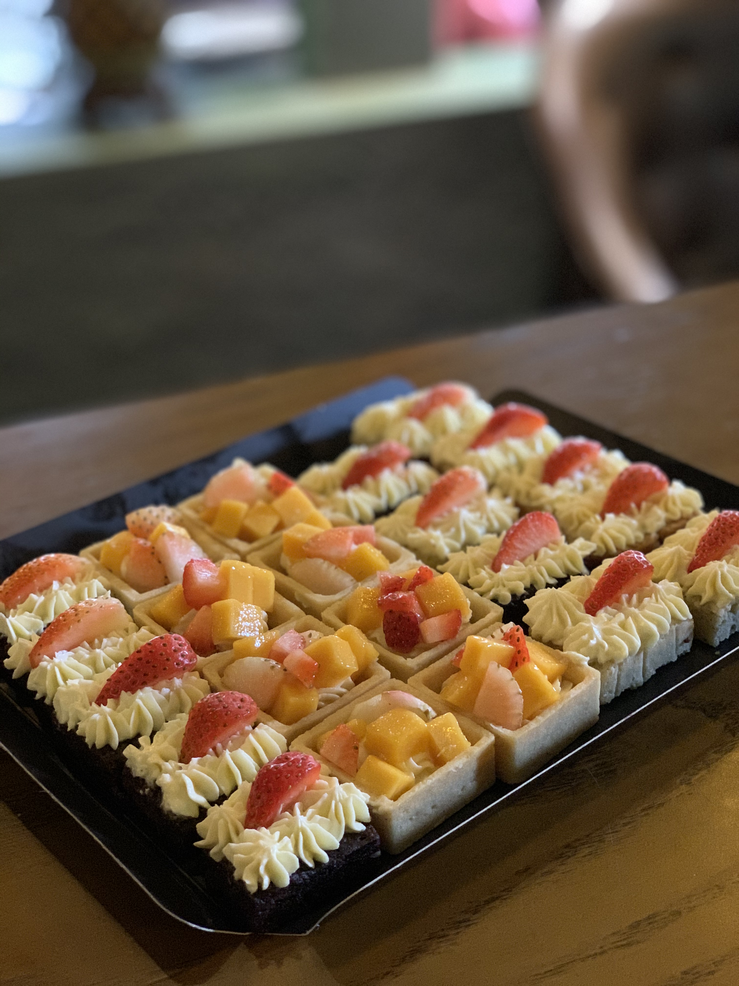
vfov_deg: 36.8
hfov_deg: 28.0
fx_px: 1480
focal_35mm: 52
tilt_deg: -29.2
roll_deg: +1.6
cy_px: 493
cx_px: 370
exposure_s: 1/25
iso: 500
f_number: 2.4
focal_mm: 6
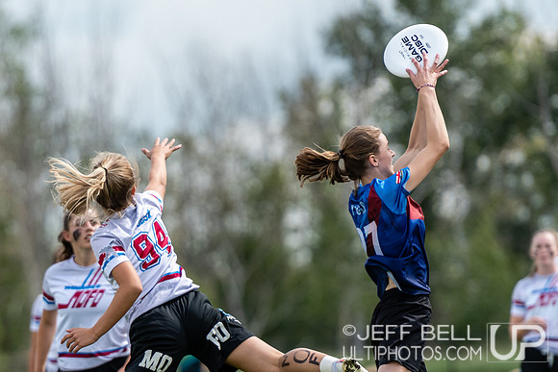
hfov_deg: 4.3
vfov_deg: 2.9
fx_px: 7400
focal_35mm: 477
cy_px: 259
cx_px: 186
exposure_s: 1/2500
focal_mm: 200
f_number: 2.8
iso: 125
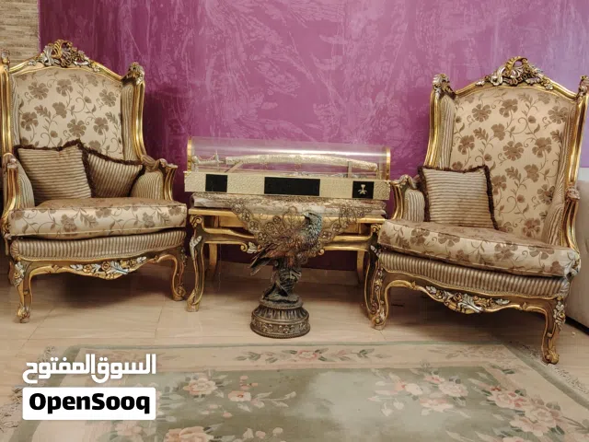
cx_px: 294
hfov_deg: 54.0
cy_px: 221
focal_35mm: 34
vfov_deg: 41.8
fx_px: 579
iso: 2150
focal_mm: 5.25
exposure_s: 1/25
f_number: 1.75
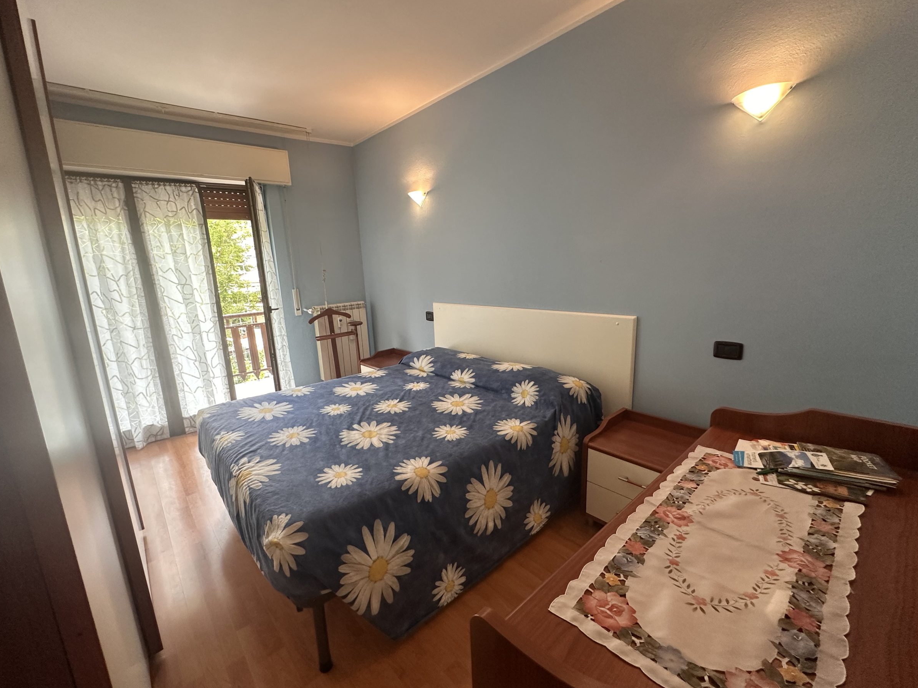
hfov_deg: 98.1
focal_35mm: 15
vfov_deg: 81.7
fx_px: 398
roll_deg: +3.0
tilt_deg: -12.0
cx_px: 440
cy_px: 347
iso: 200
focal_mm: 2.22
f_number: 2.2
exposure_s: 1/100
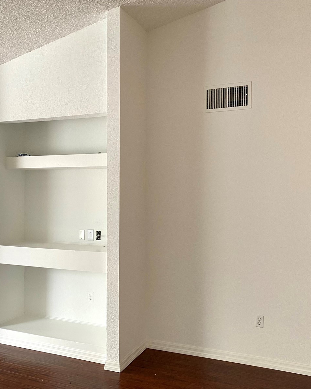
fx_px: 391
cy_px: 195
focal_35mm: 34
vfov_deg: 52.8
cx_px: 134
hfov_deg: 43.2
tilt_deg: +0.6
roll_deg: -0.6
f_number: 1.8
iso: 125
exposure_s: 1/60
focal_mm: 4.25
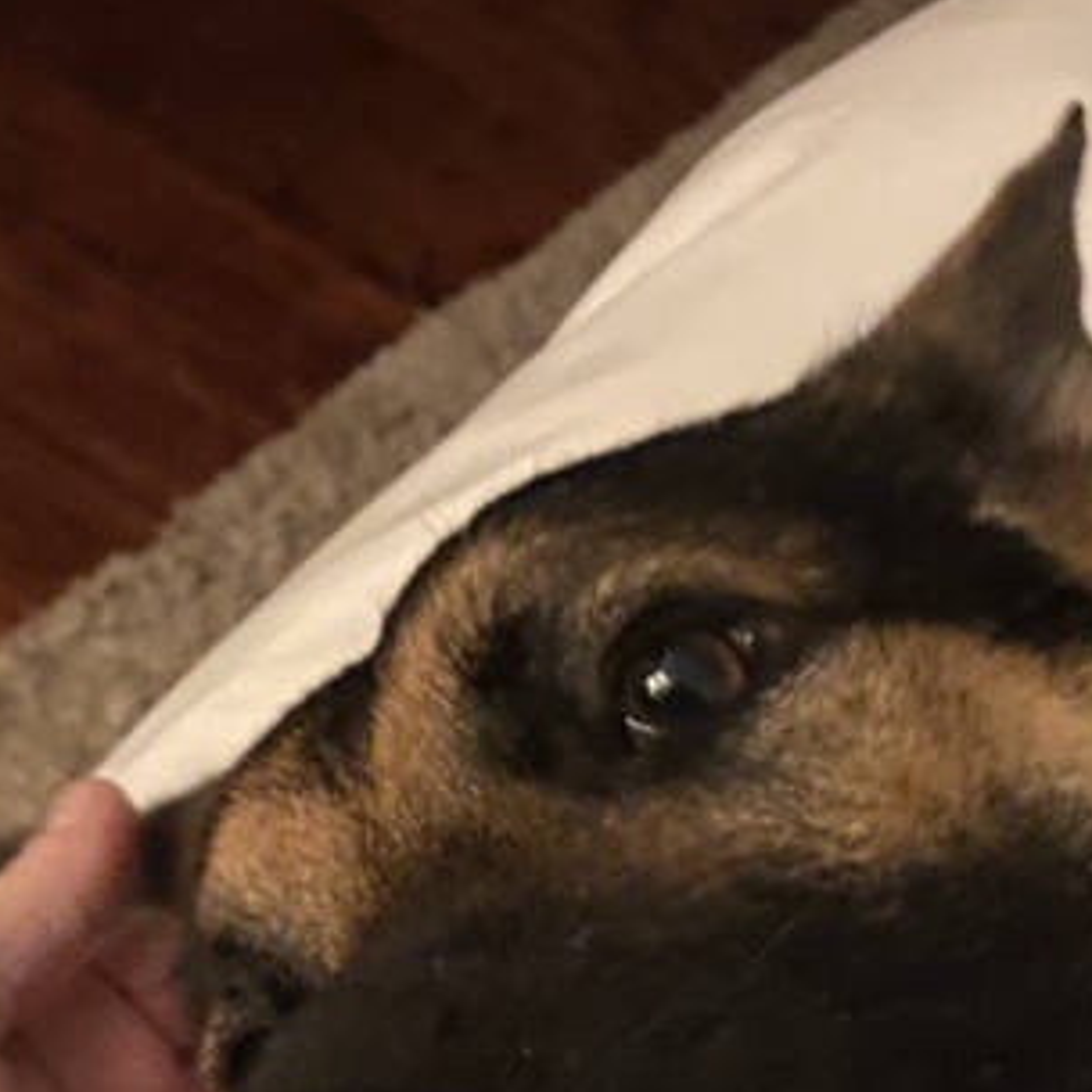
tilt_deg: -45.8
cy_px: 968
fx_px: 2427
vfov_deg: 24.7
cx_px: 887
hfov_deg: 24.9
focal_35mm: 68
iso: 500
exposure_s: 1/12
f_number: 1.8
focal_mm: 4.25
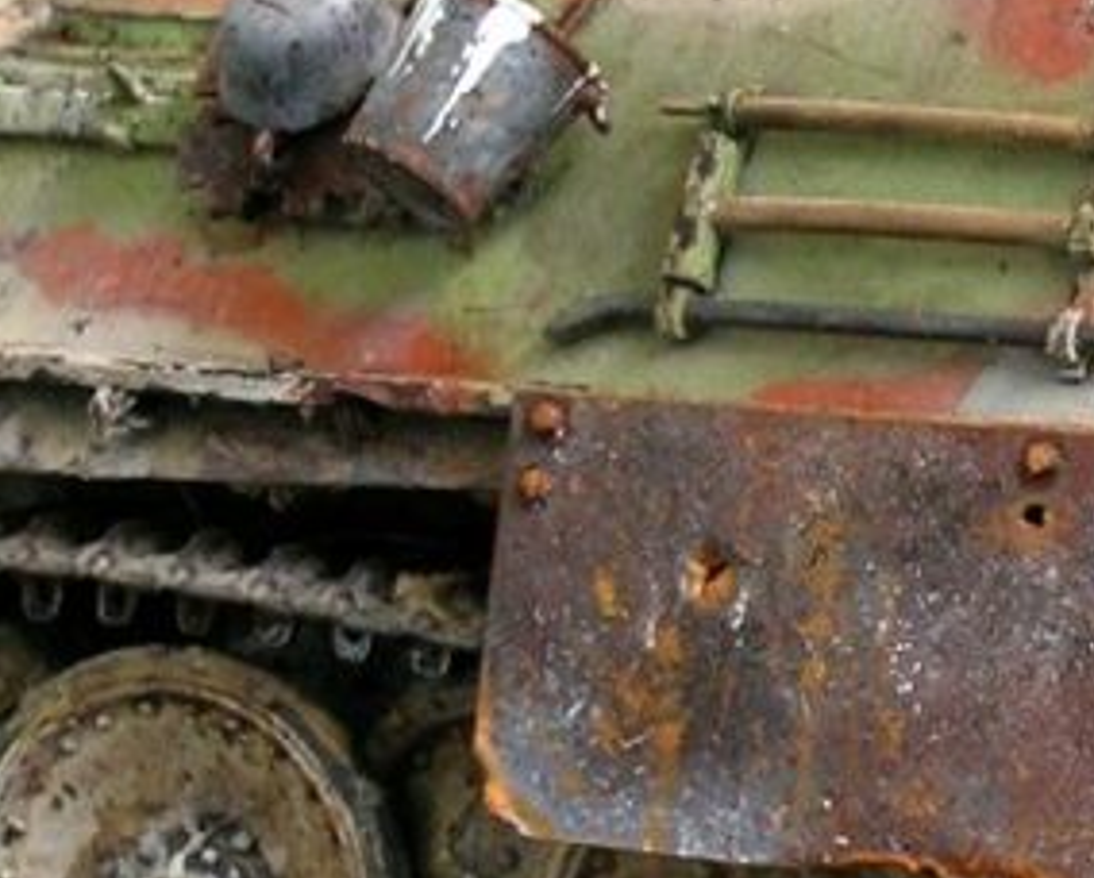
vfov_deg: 6.3
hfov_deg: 7.8
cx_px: 1414
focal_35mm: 246
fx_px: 7976
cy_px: 462
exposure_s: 1/3.3
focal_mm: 14.5
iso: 144
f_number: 4.9
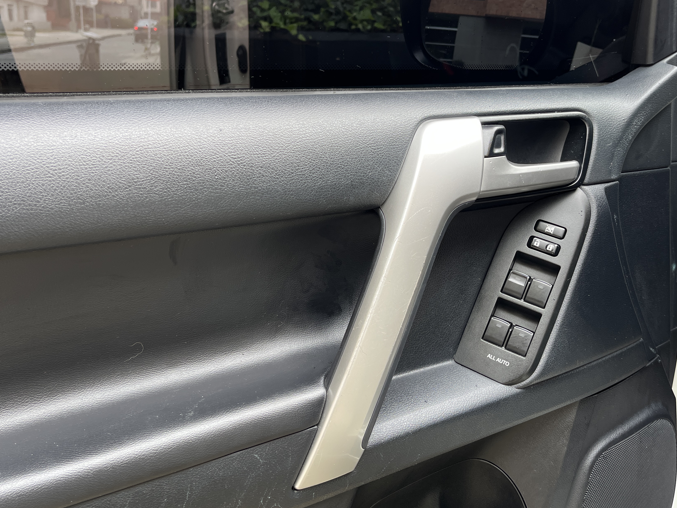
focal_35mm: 32
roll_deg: -1.2
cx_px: 327
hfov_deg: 56.8
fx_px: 626
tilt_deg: -18.3
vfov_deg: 44.1
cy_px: 220
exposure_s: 1/140
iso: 32
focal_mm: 5.1
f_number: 1.6
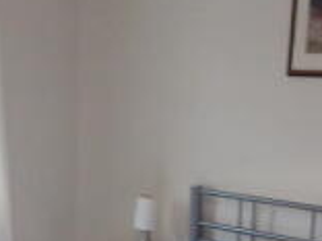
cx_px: 164
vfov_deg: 16.5
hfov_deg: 23.8
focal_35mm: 82
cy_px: 355
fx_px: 763
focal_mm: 4
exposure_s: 1/45
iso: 160
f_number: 3.1
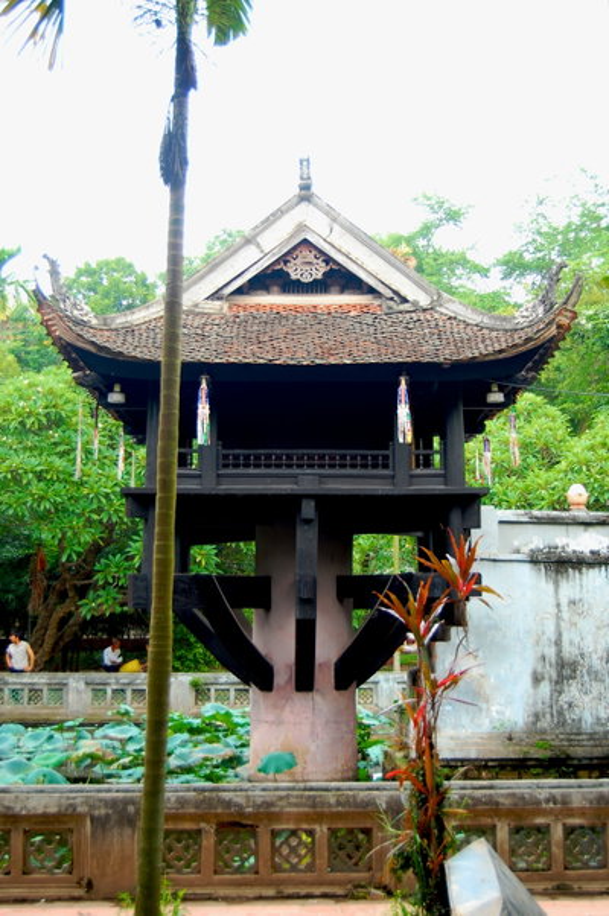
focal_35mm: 48
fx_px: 1221
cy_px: 458
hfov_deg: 28.0
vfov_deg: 41.2
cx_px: 304
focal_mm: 32
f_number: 4.5
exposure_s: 1/50
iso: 200
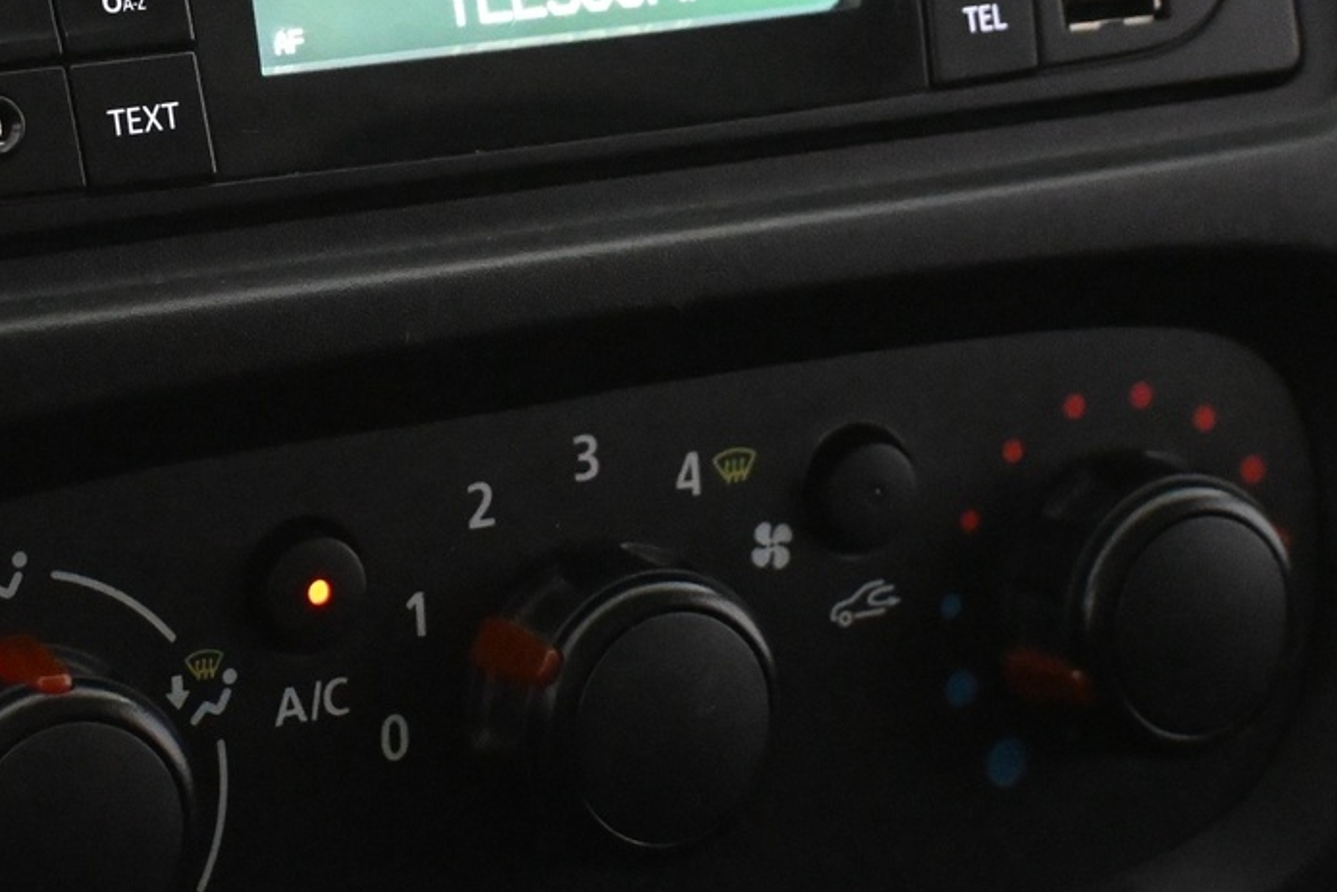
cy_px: -141
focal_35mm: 126
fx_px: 4680
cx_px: 416
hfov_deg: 16.2
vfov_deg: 10.7
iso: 8000
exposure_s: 1/60
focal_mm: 36
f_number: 5.3
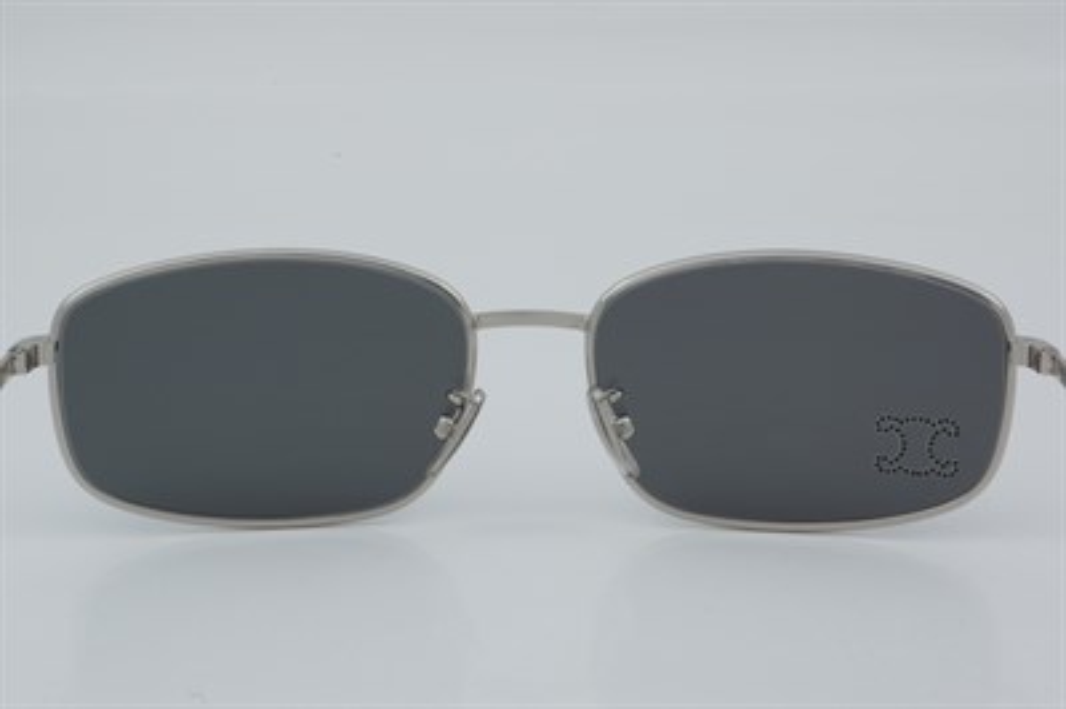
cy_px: 354
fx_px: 2441
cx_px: 533
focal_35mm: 82
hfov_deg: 24.6
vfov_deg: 16.5
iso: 100
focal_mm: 55
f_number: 32
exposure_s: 1/4
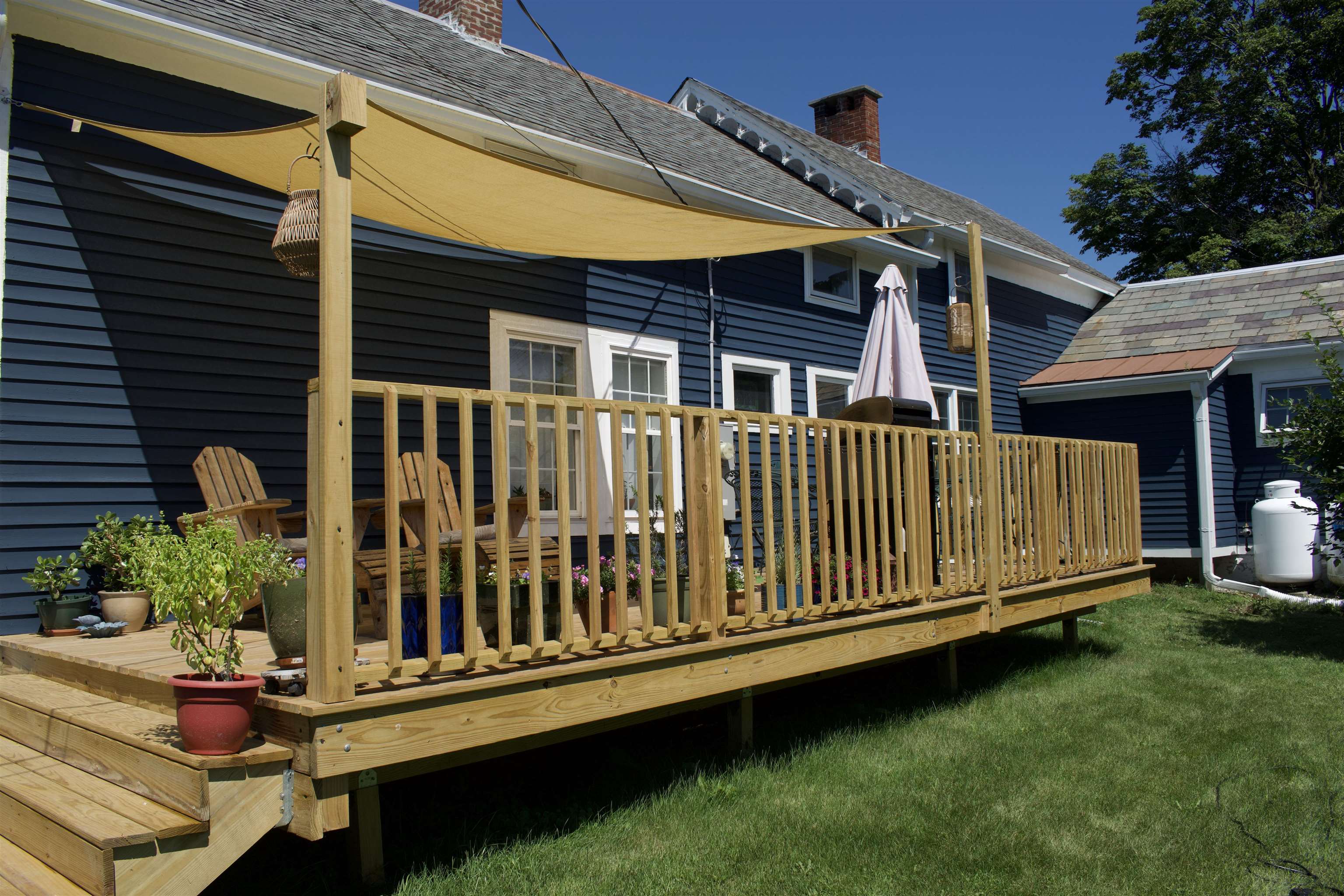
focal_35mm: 27
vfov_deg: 47.9
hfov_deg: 67.4
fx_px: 1008
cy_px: 448
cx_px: 672
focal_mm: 18
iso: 100
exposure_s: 1/320
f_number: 9
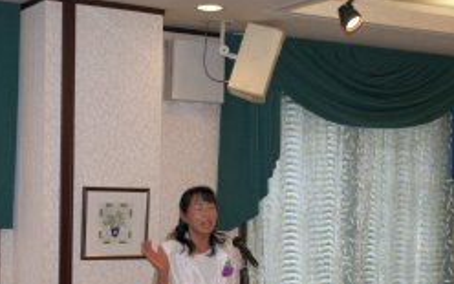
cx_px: 209
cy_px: 233
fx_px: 916
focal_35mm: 74
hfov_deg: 27.8
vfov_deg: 17.5
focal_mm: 30
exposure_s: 1/80
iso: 400
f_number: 5.6
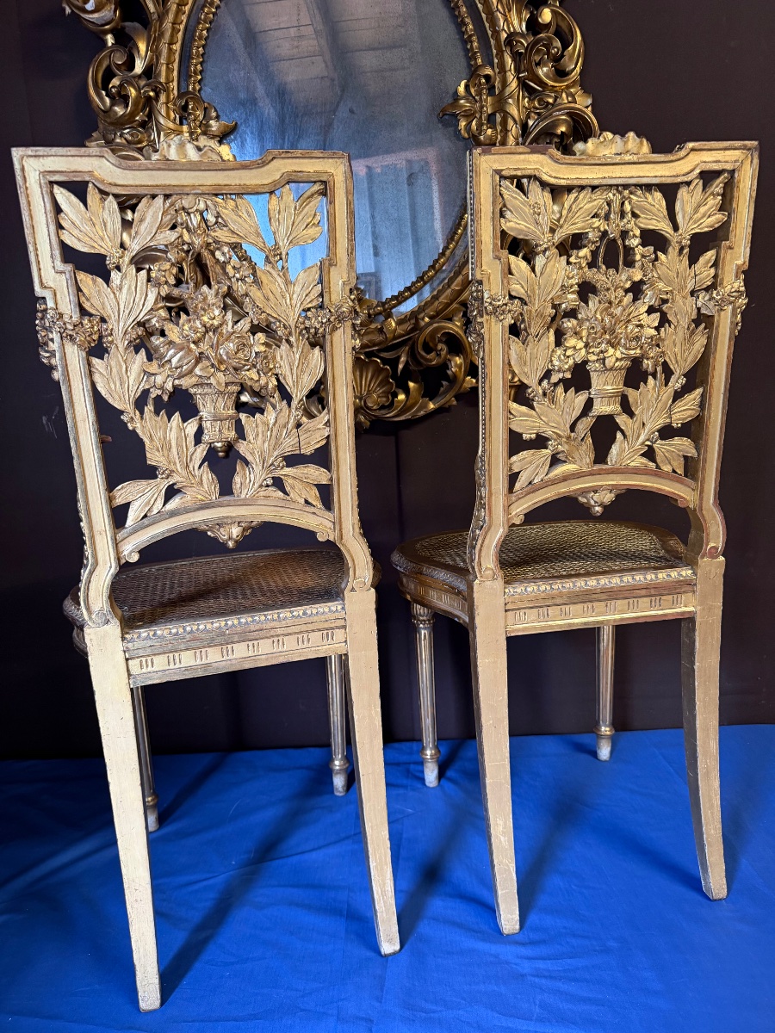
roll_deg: +2.7
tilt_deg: -10.8
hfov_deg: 56.8
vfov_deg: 71.6
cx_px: 388
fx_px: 716
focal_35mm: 24
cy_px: 516
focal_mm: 6.76
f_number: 1.78
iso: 320
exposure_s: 1/50
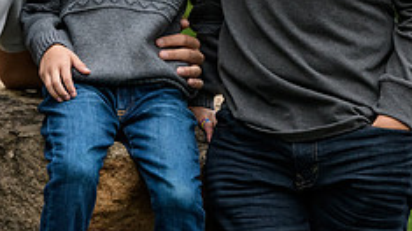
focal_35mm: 349
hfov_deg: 6.2
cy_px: -73
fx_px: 3811
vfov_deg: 3.5
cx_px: 139
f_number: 5.6
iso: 1000
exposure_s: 1/400
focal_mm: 135
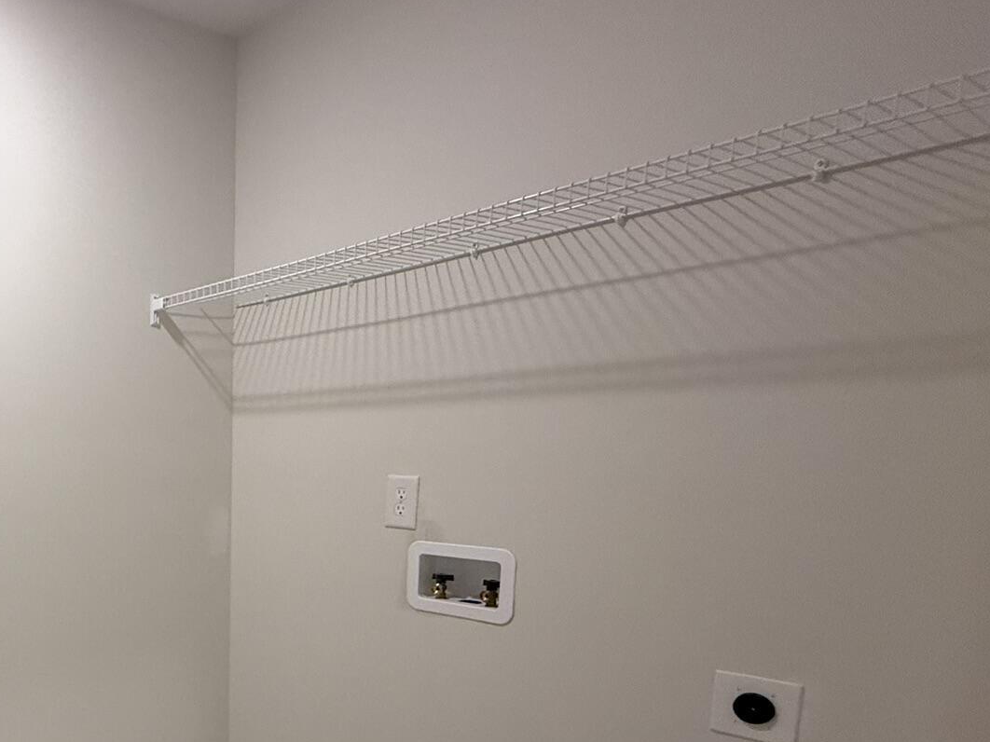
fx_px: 772
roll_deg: +1.9
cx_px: 37
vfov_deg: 48.9
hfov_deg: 53.7
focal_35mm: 27
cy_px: 573
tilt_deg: -9.5
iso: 320
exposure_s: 1/120
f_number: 2.2
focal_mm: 2.22
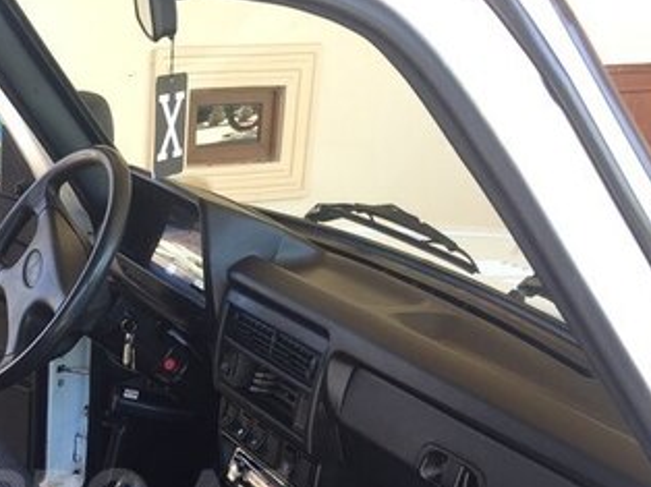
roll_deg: -0.6
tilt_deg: -24.3
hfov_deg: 30.4
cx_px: 77
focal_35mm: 61
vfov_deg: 22.9
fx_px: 1146
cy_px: 500
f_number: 2.2
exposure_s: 1/50
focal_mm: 4.15
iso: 32
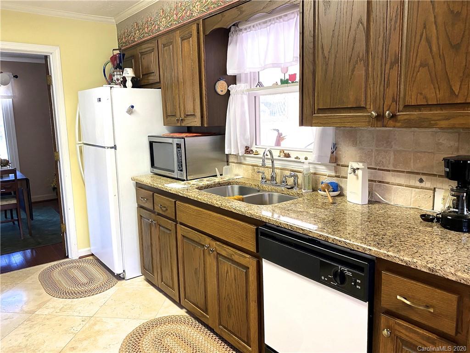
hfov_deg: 67.3
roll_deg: +1.6
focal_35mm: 26
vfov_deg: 53.1
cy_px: 176
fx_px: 353
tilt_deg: -9.9
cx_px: 235
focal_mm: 4.25
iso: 125
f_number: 1.8
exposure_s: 1/60
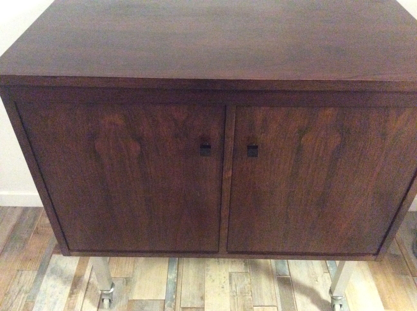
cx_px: 208
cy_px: 156
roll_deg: +0.0
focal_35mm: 32
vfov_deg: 44.1
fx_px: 385
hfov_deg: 56.9
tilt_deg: -40.4
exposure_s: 1/17
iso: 800
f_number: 2.4
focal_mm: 3.3
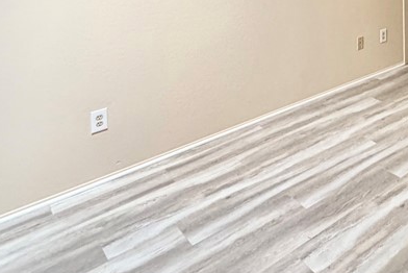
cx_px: 410
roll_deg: +0.7
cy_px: -84
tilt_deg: -0.1
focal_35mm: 38
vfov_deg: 28.6
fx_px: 431
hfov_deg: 43.3
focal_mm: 2.22
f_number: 2.2
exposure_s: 1/120
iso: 320
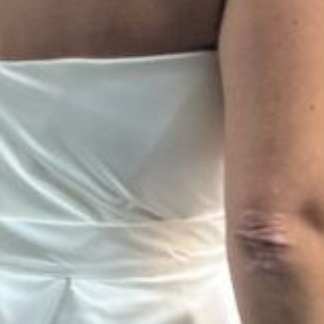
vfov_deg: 11.8
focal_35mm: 147
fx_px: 1557
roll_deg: +1.3
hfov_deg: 11.9
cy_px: 277
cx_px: 126
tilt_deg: -17.6
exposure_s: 1/122
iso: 40
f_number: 1.6
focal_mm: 5.1
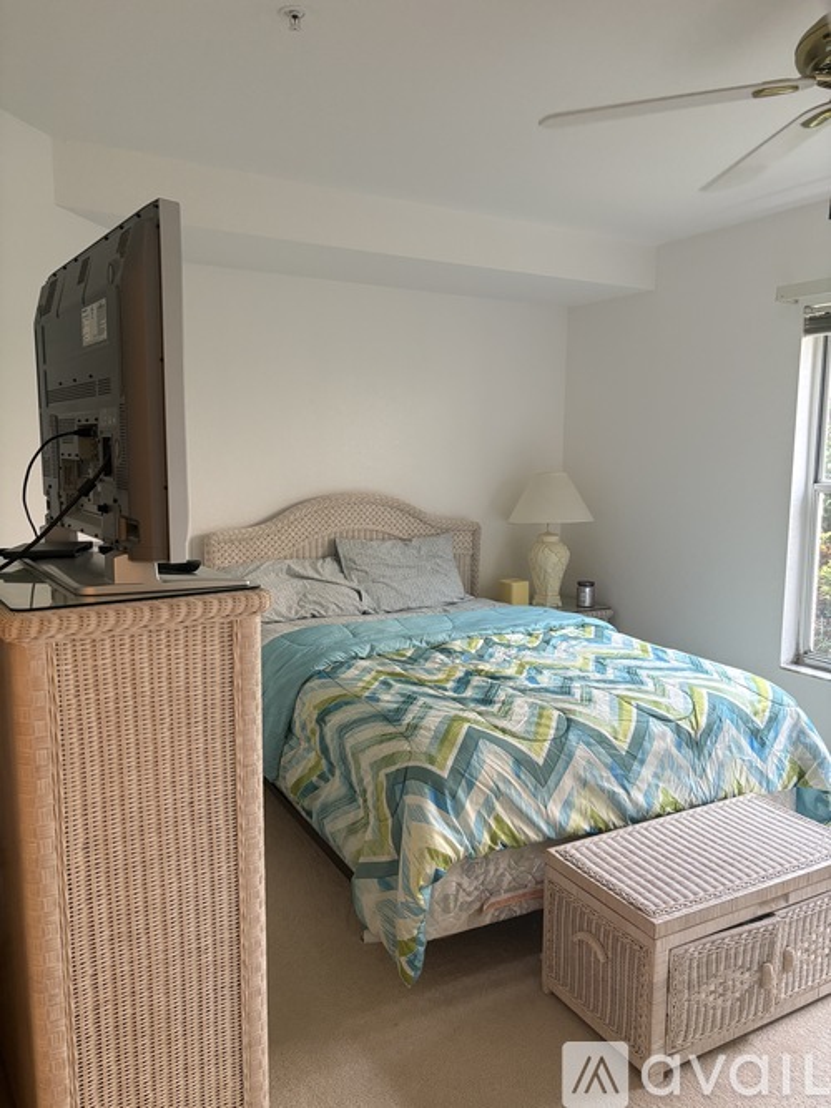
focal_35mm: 26
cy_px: 554
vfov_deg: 67.3
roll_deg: -0.5
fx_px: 832
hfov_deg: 53.0
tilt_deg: -7.5
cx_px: 416
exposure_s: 1/60
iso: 200
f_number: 1.6
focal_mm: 5.96
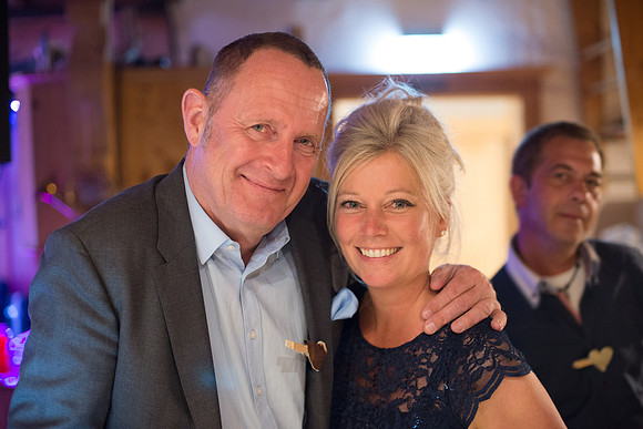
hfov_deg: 39.6
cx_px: 322
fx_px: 893
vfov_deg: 27.0
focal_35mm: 50
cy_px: 214
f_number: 2.5
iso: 3200
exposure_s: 1/50
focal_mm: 50
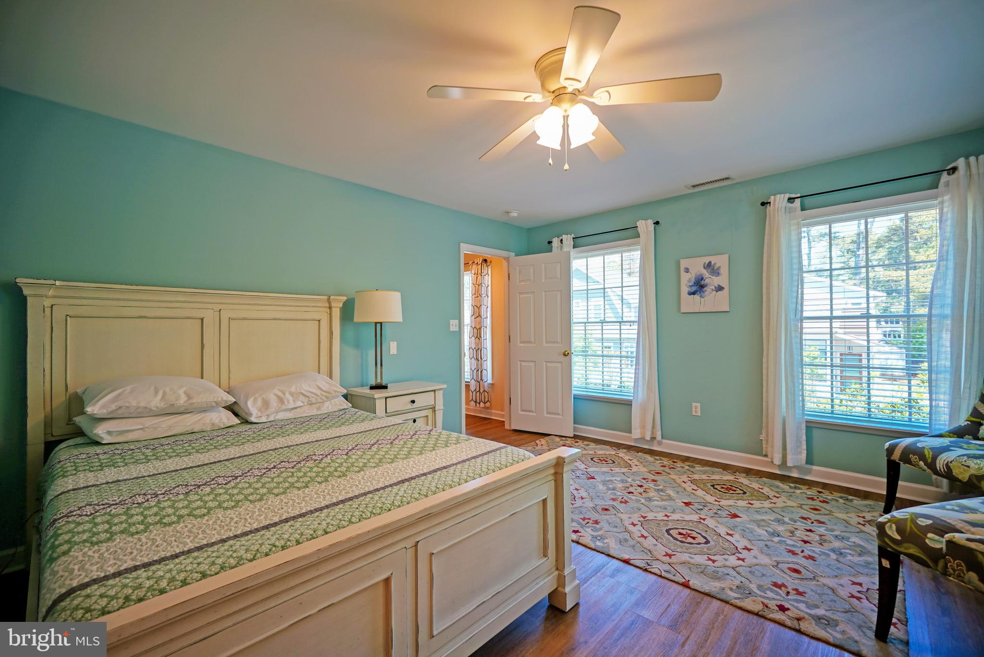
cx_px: 492
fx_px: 410
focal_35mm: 15
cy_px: 328
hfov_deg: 100.4
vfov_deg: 77.3
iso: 100
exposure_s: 1/40
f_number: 3.2
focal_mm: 10
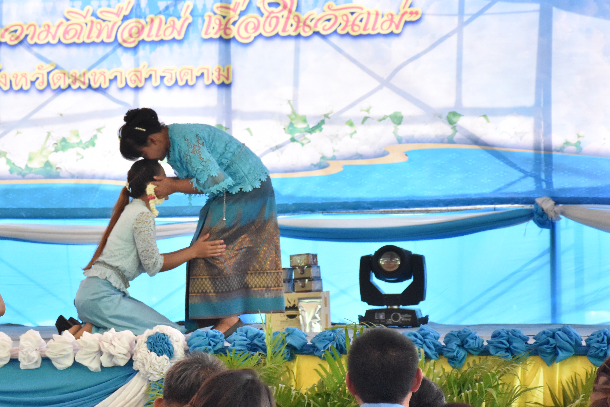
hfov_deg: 10.4
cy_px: 240
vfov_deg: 6.9
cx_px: 164
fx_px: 3355
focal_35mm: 198
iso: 2000
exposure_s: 1/1250
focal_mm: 80
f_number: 7.1
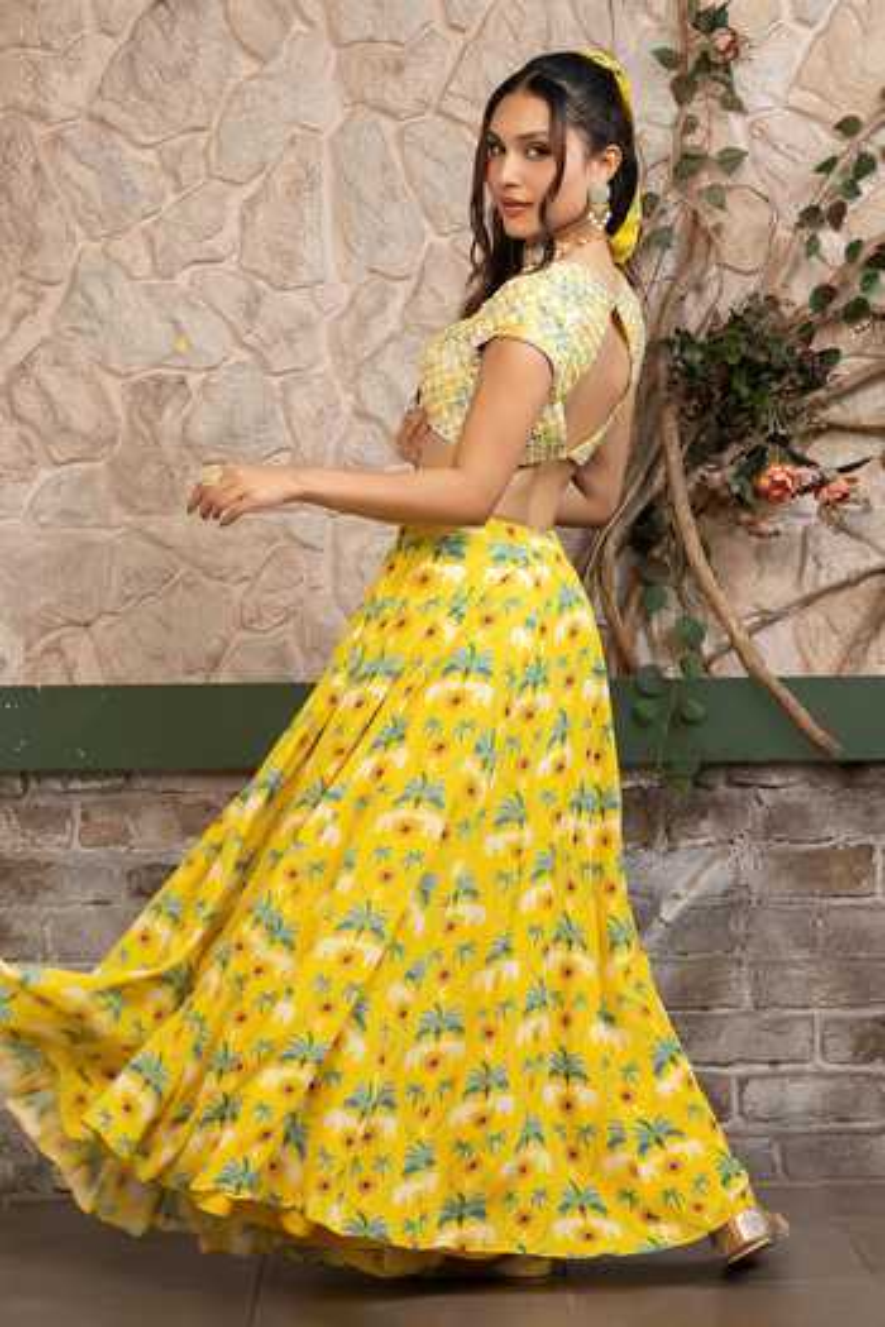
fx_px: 3134
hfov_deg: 16.1
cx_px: 442
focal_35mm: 85
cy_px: 664
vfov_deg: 23.9
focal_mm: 85
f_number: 8
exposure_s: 1/160
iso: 160
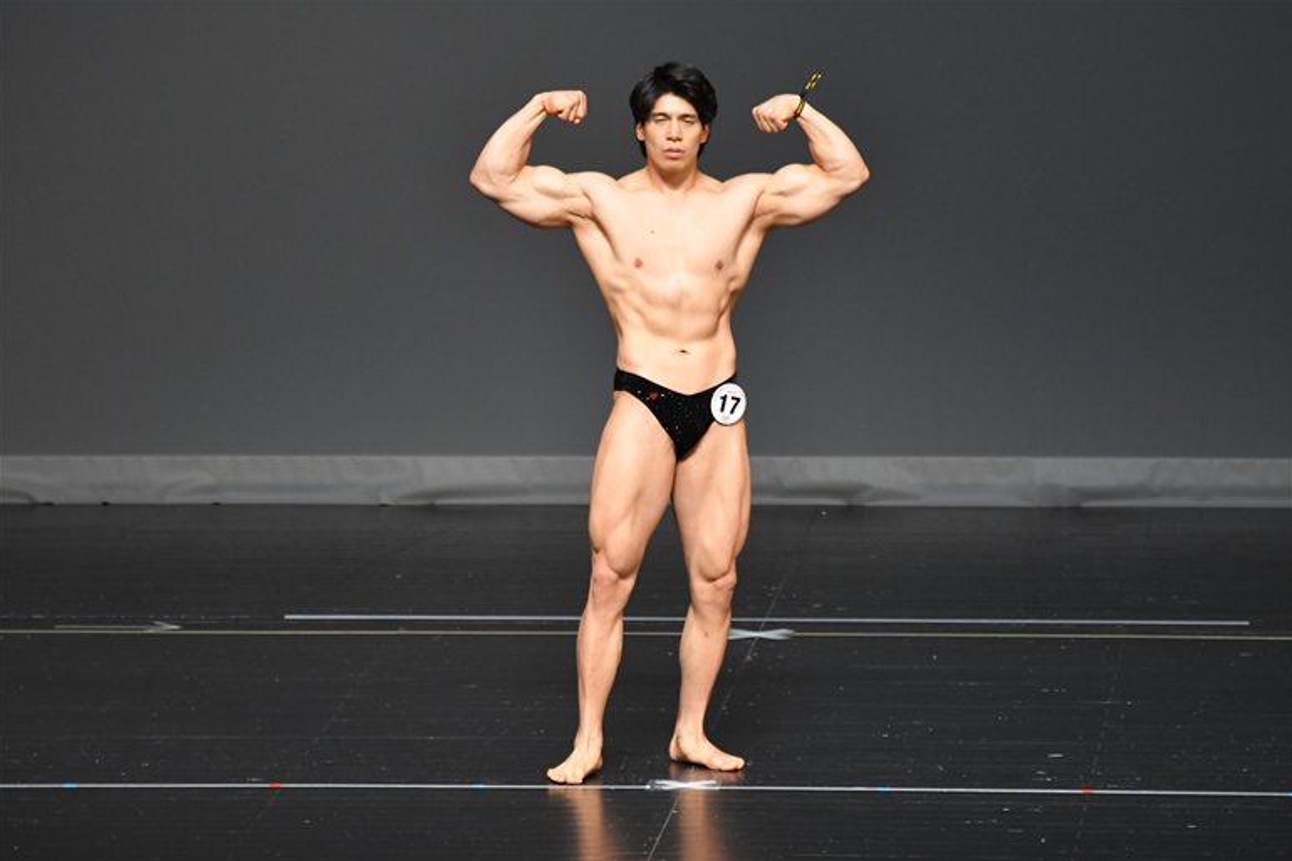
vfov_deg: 4.3
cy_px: 431
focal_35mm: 317
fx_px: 11374
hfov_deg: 6.5
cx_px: 649
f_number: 5.6
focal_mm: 210
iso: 2500
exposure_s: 1/400
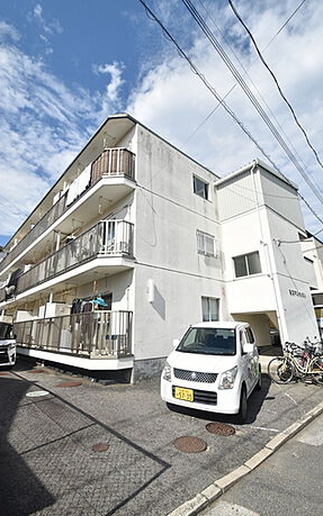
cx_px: 152
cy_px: 251
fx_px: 225
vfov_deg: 97.8
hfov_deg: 71.2
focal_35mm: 16
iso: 100
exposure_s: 1/320
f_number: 9
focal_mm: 10
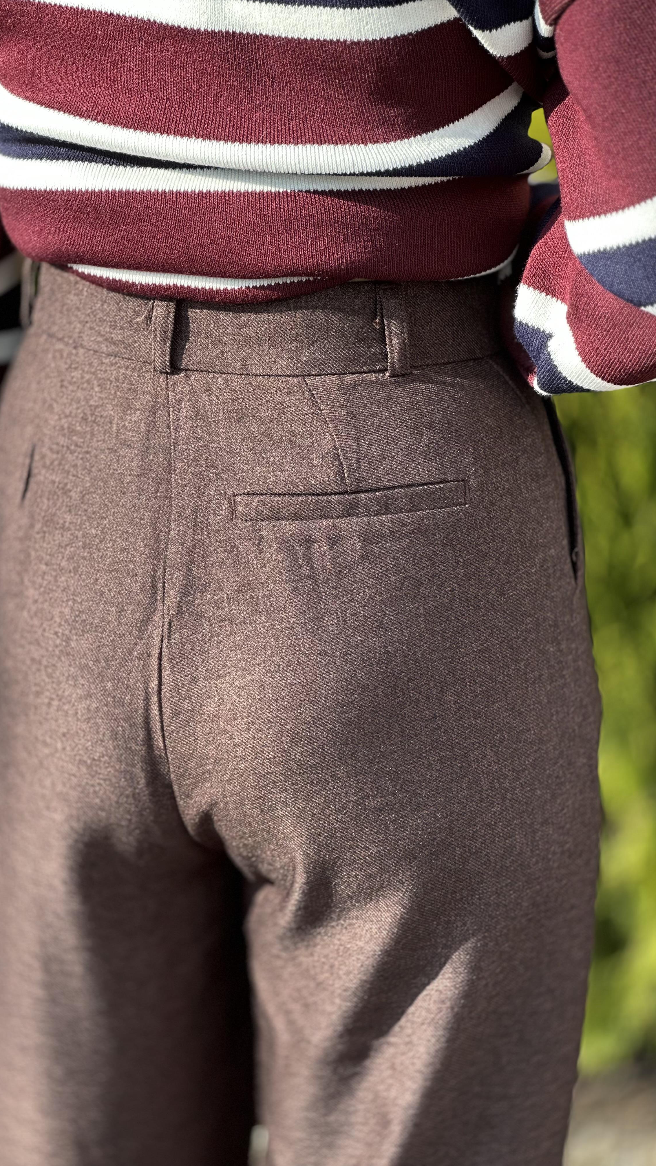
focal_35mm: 84
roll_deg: -0.7
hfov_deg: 14.4
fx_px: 2598
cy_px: 583
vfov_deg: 25.3
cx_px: 279
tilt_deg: -19.1
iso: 20
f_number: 2.8
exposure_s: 1/133
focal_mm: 9
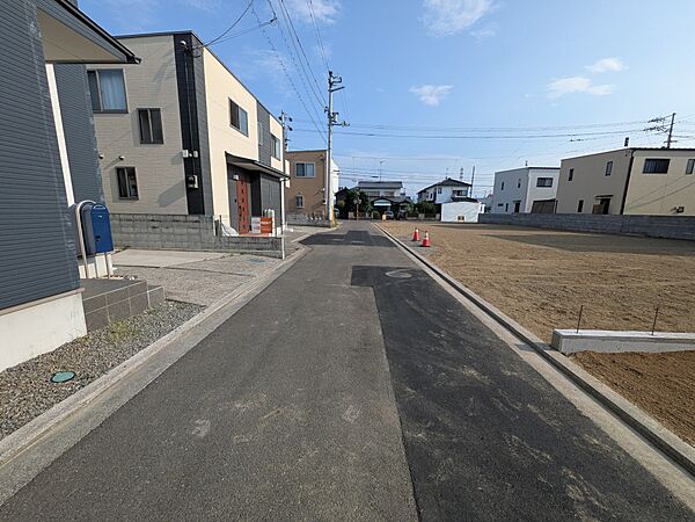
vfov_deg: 85.7
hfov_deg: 102.1
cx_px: 348
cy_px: 261
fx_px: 281
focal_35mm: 14
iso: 50
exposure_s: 1/1718
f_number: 2.2
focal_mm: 1.83
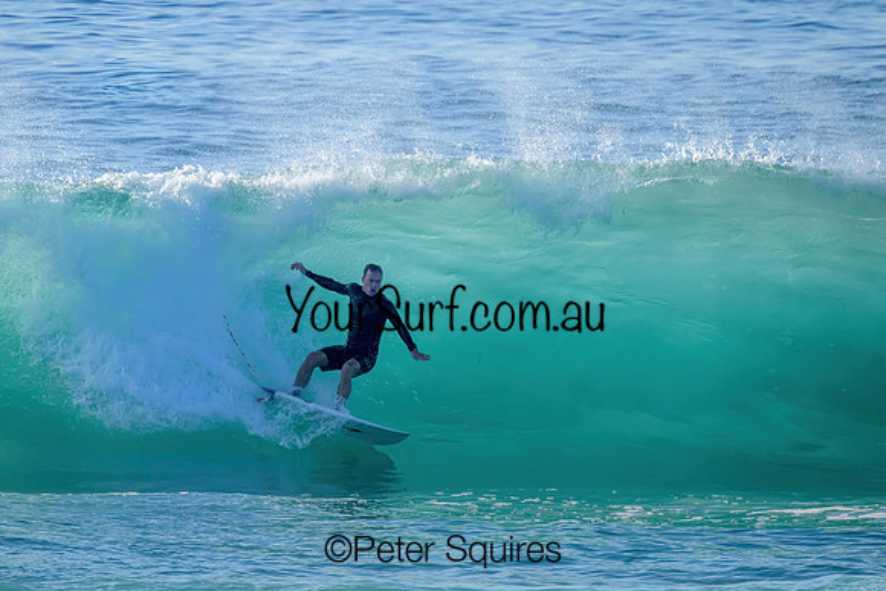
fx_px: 22926
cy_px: 257
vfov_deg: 1.5
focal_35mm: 931
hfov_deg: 2.2
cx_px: 379
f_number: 11
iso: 1250
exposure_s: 1/2000
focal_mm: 800
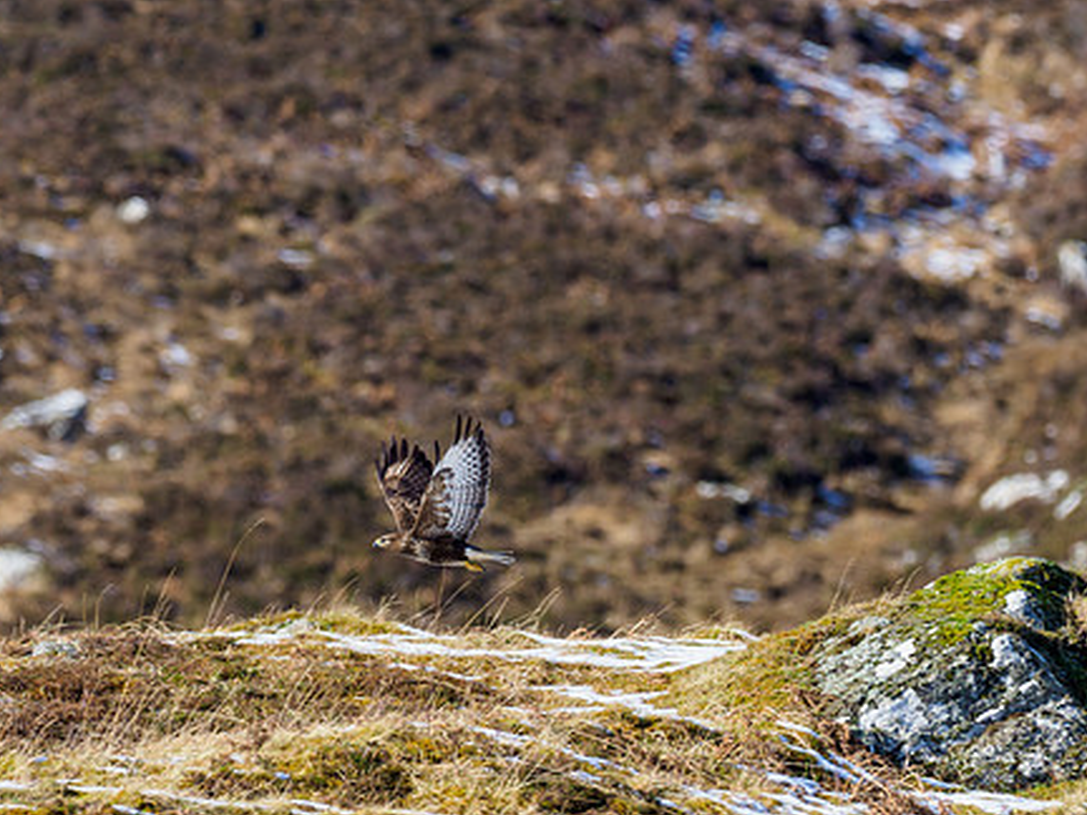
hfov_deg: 2.3
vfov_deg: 1.7
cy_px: 475
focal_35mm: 873
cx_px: 691
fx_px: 27414
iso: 200
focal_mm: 300
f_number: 5
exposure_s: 1/640
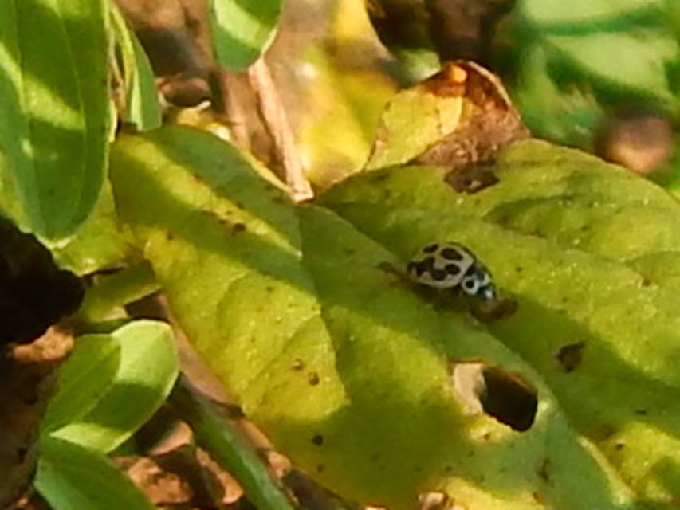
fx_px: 432
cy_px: 255
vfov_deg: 61.1
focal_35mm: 22
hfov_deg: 76.4
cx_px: 340
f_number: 3
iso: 125
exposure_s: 1/800
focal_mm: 4
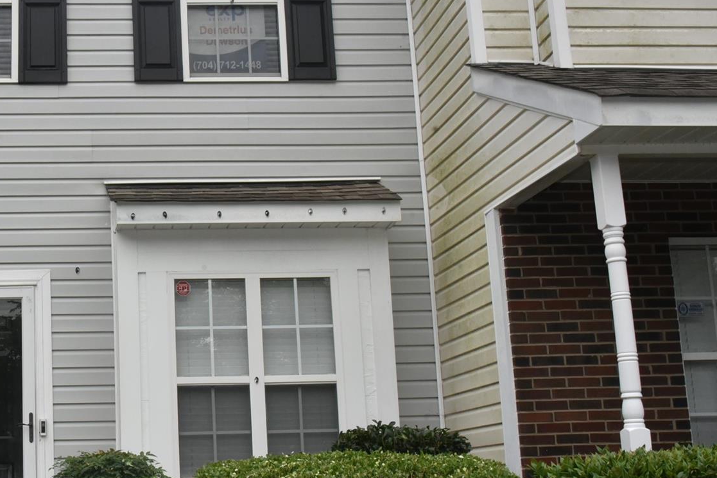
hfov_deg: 34.7
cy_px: 277
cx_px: 105
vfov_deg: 24.6
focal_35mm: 55
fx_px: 1095
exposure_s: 1/200
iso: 2500
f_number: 18
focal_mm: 30
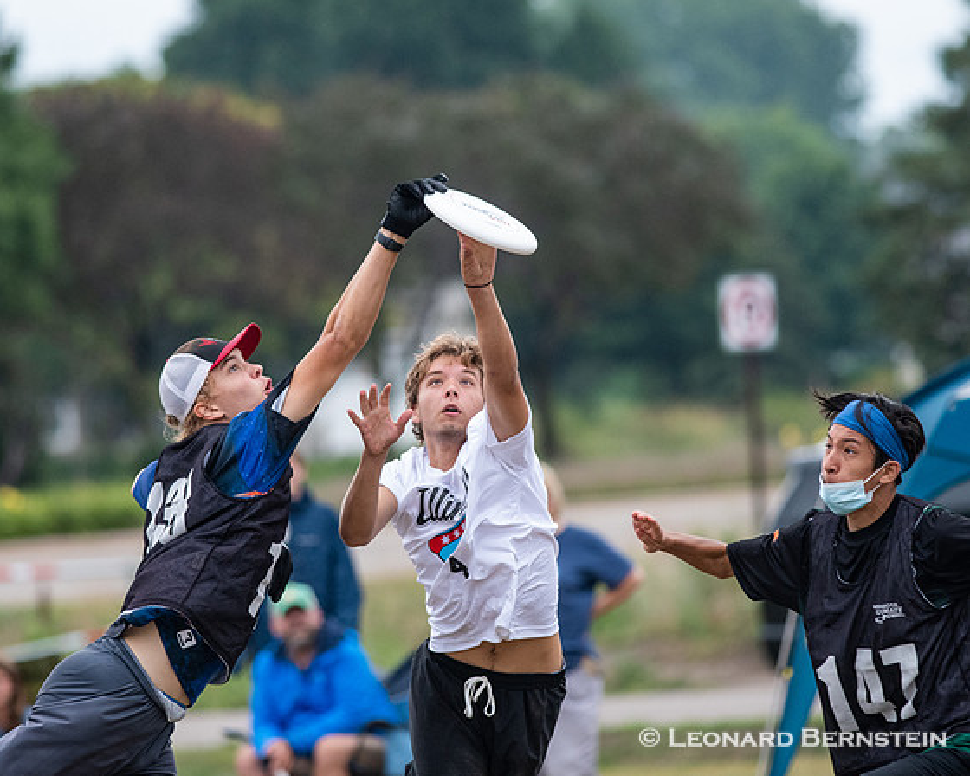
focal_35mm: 541
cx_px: 446
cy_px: 364
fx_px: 15531
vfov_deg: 2.9
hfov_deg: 3.6
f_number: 4.5
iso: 1600
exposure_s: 1/2500
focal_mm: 300
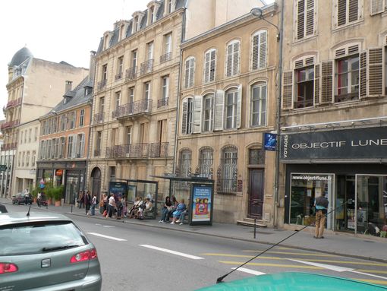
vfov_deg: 43.0
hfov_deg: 55.3
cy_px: 146
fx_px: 369
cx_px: 194
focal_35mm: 33
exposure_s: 1/114
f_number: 4.5
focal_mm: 5.8
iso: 64
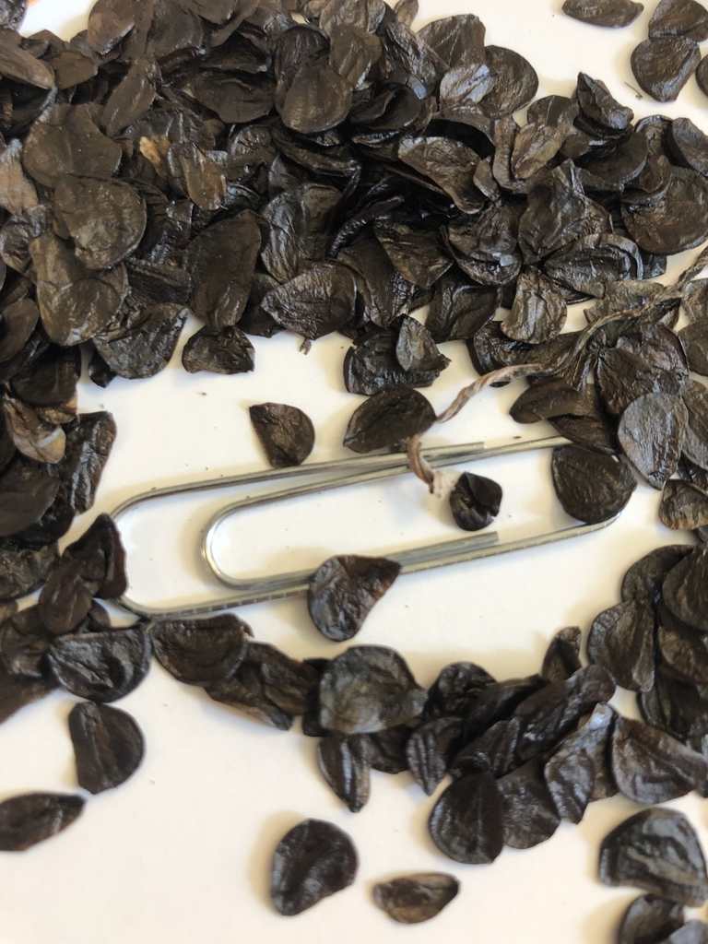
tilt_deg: -77.4
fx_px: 764
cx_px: 354
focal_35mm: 28
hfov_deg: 49.7
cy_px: 472
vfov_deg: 63.4
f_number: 1.8
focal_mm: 3.99
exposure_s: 1/20
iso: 40
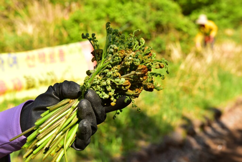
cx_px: 121
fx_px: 390
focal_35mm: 58
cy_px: 81
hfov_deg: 34.5
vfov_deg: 23.4
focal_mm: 58
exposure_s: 1/125
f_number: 8
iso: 100
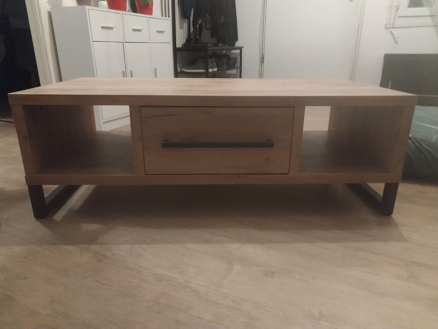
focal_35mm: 26
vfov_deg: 53.1
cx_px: 219
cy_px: 164
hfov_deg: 67.3
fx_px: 329
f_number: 1.8
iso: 3281
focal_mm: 4.75
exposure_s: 1/16.7
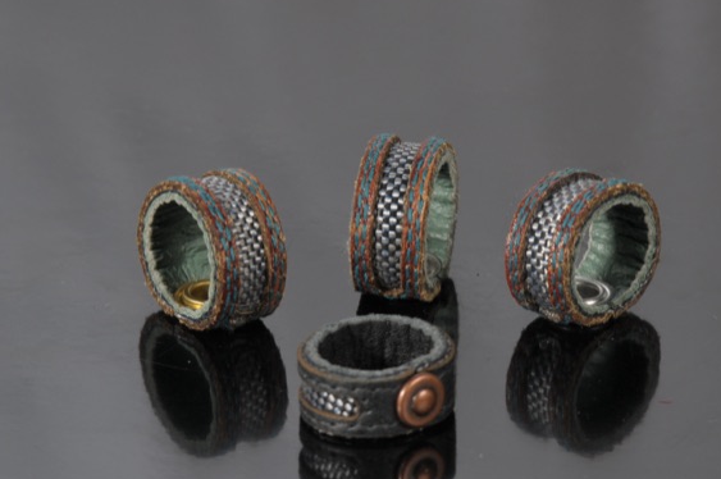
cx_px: 338
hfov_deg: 4.8
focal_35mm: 426
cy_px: 240
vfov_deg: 3.2
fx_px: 8522
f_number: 11
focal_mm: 200
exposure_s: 1/125
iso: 200
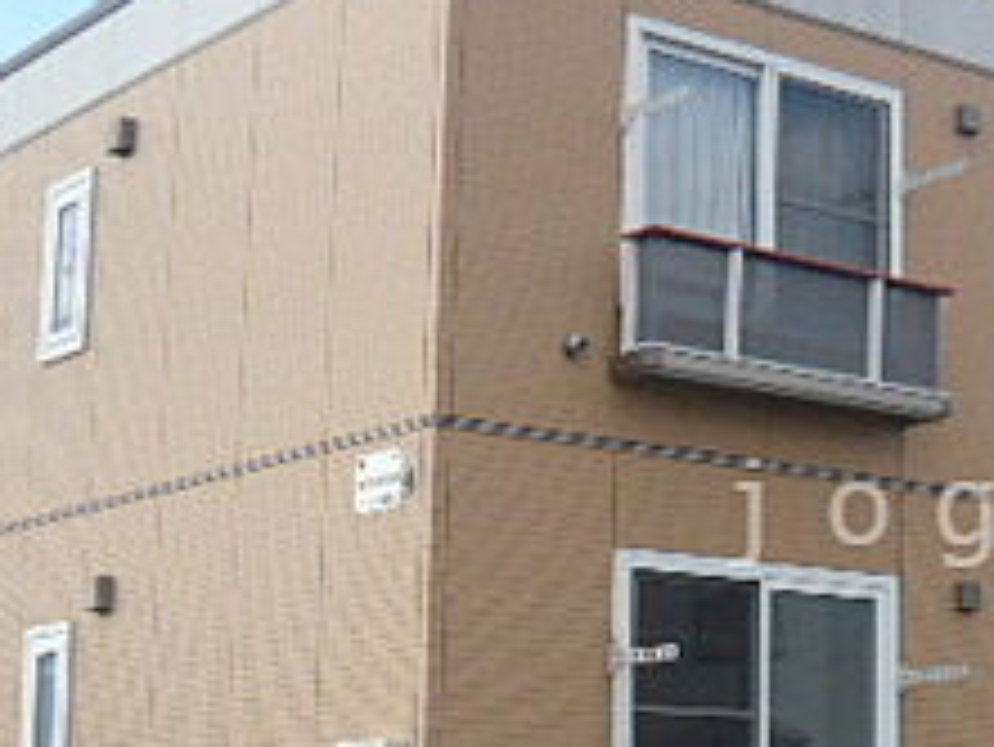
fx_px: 2327
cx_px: 1034
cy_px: 513
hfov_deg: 23.0
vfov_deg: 18.2
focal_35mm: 81
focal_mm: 4.6
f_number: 2.8
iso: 100
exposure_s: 1/640
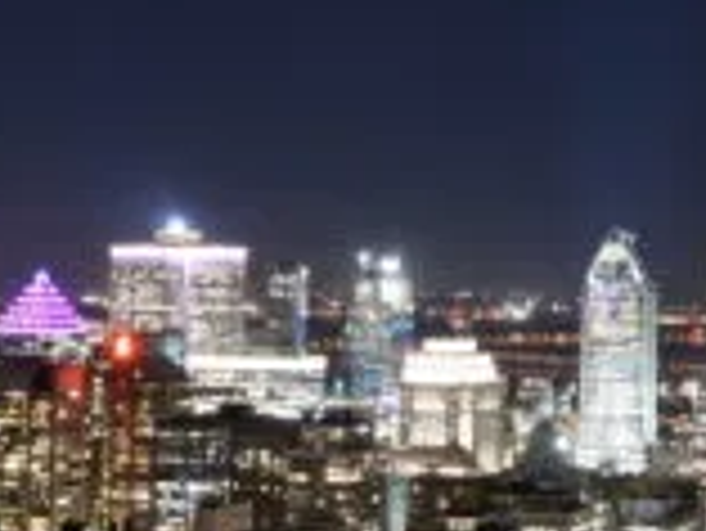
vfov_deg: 14.9
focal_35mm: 99
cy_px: 189
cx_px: 490
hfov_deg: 19.7
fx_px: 2021
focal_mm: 18
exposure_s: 4
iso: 800
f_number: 9
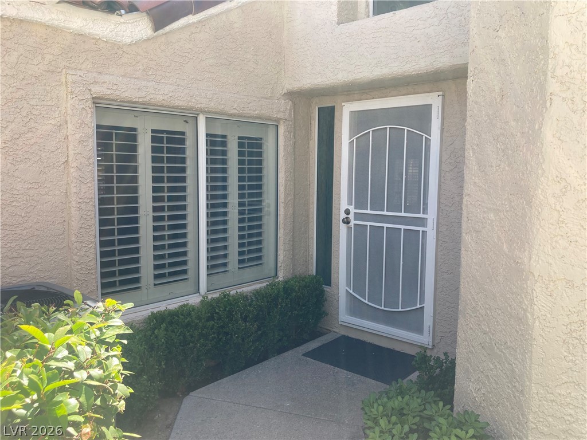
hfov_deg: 63.4
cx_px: 294
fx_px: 475
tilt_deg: -5.9
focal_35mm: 28
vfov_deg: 49.7
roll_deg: -0.6
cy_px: 220
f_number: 1.8
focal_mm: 3.99
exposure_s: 1/343
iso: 20
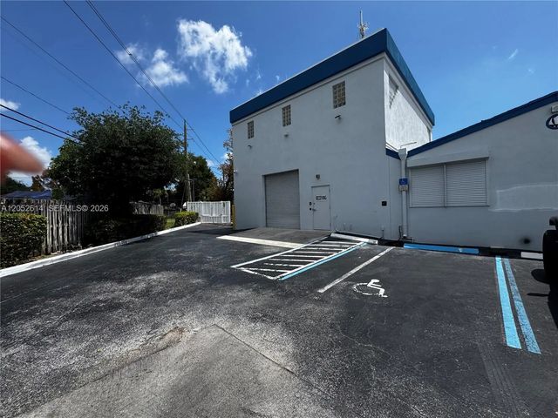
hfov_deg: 102.1
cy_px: 209
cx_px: 279
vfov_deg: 85.7
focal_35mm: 14
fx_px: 226
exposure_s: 1/2028
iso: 50
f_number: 2.2
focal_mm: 2.22
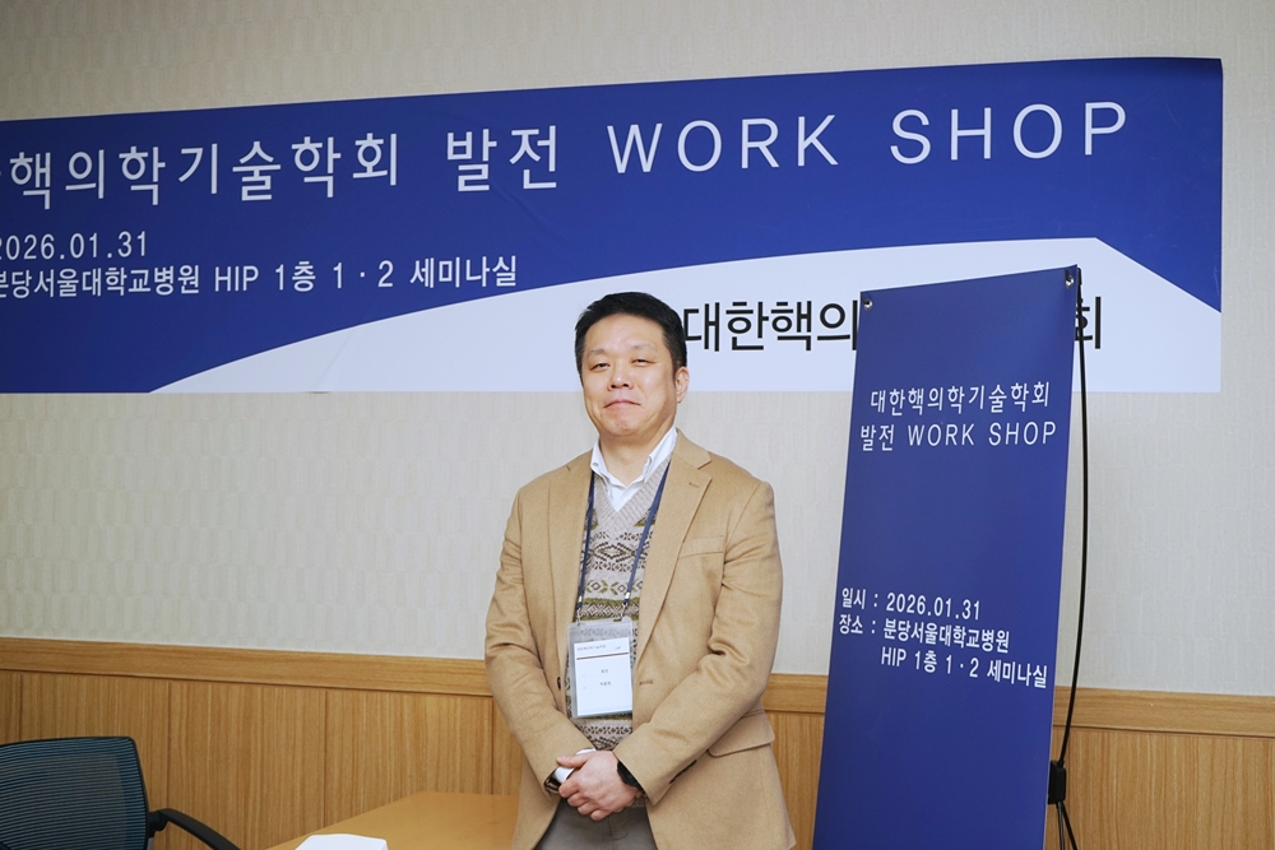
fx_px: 1842
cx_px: 638
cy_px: 425
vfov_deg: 26.0
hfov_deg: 38.2
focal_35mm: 52
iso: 320
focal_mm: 52
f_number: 7.1
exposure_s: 1/60
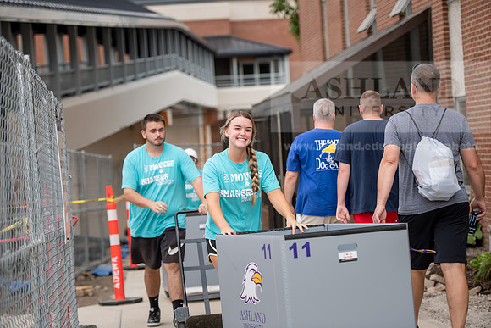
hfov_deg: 20.0
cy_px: 164
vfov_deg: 13.4
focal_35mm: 102
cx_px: 246
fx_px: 1391
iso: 80
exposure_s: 1/250
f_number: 3.2
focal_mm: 102
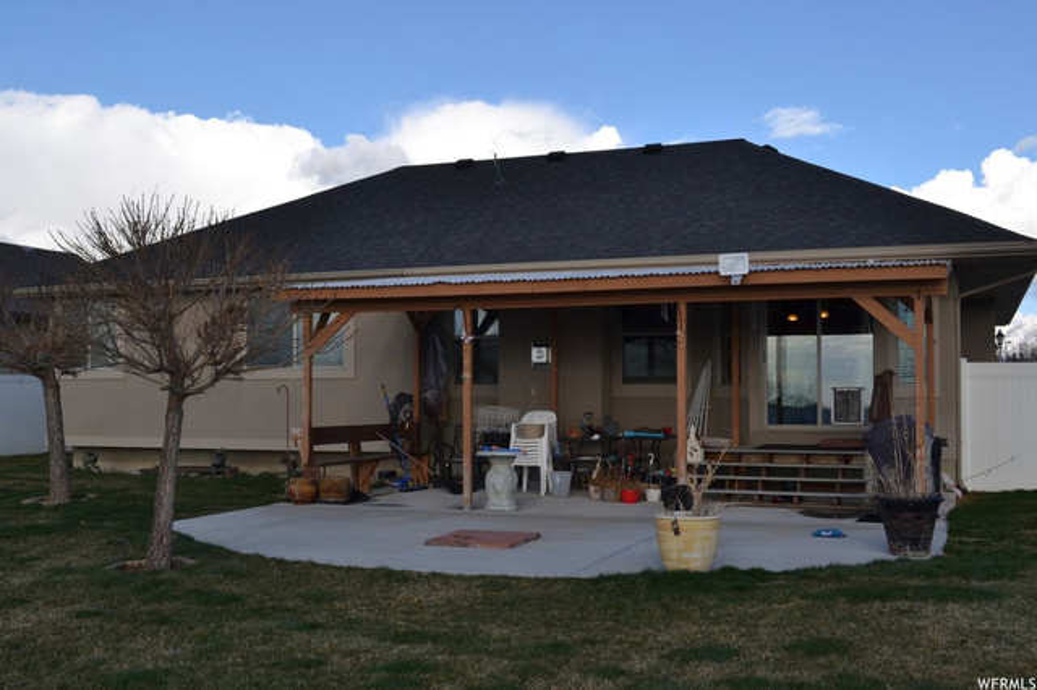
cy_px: 345
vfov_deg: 34.2
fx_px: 1123
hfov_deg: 49.6
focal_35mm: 39
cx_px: 518
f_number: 9
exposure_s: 1/200
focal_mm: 26
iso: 100
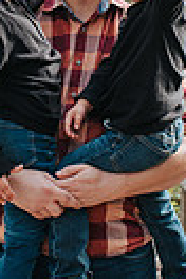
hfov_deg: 11.5
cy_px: 21
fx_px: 922
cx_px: 74
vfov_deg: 16.9
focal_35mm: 119
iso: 1000
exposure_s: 1/1250
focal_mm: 35
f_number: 3.5
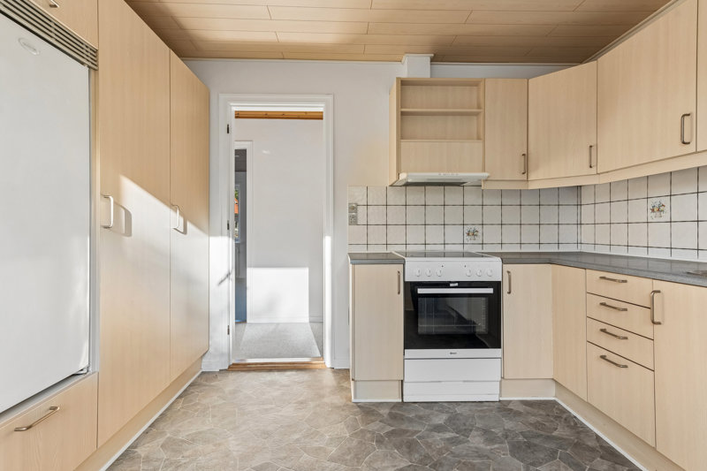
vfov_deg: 67.4
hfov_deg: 90.0
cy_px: 236
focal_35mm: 18
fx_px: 353
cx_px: 354
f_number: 6.3
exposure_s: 1/50
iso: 400
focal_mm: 18
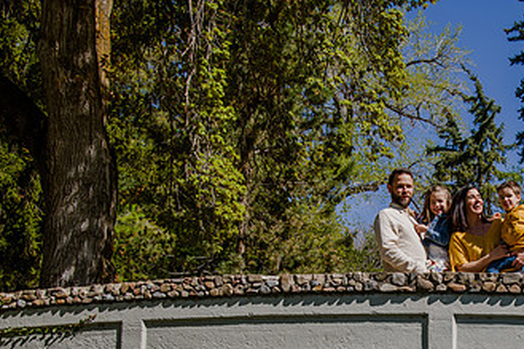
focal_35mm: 58
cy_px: 304
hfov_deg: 33.3
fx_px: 844
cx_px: 432
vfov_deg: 22.9
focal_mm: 32
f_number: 10
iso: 200
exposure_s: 1/160
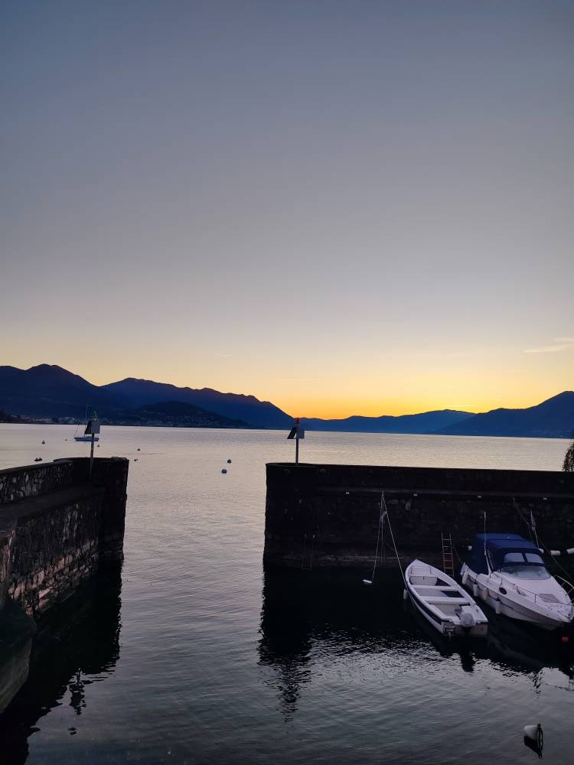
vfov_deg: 71.6
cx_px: 287
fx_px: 531
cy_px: 382
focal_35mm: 24
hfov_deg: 56.8
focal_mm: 5.89
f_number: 1.89
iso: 50
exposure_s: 1/253
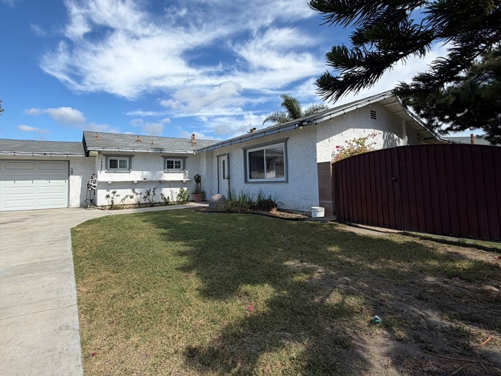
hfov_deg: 87.0
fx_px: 261
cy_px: 166
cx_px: 208
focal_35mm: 18
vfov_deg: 71.3
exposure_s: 1/1001
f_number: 2.2
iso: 20
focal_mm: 2.22
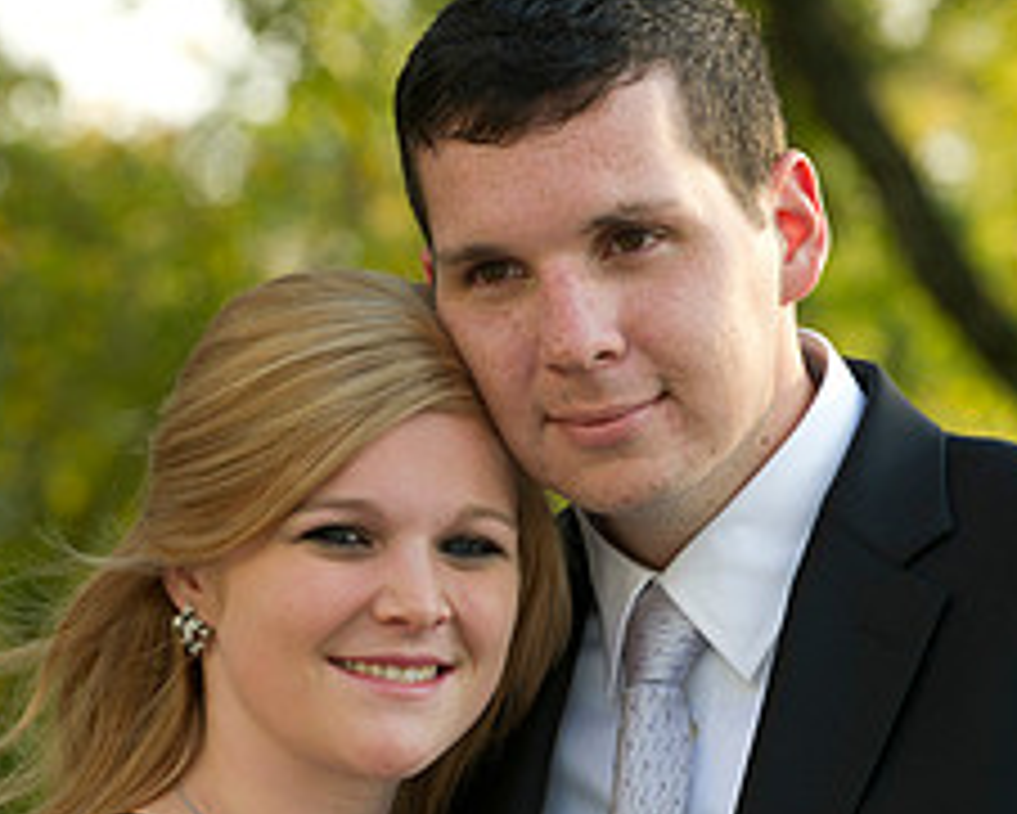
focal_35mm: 299
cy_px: 769
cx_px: 569
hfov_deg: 6.5
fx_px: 9004
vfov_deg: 5.2
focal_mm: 160
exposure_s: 1/100
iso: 320
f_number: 5.6
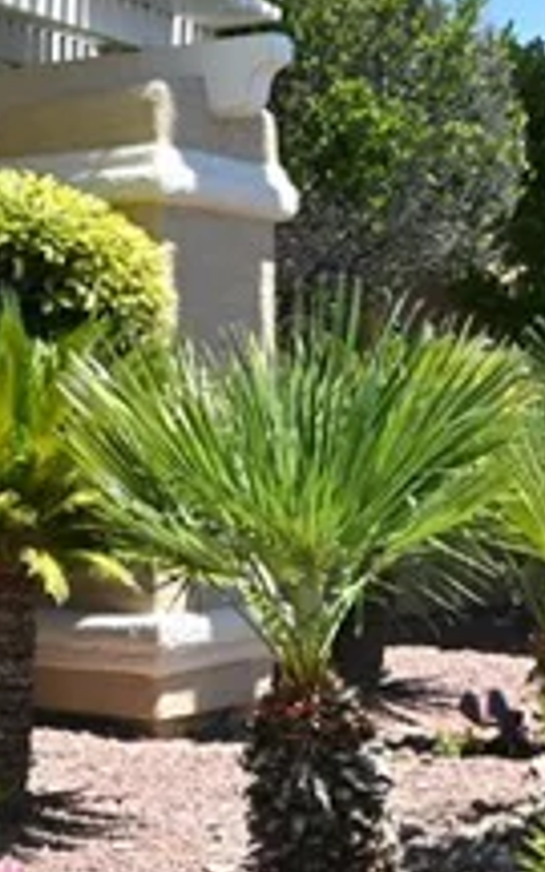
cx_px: 153
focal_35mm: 84
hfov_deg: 15.4
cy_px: 486
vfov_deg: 24.5
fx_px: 2006
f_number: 20
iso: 100
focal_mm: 17.5
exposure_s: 1/30
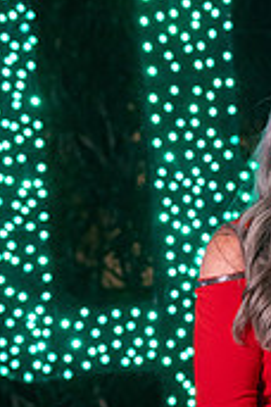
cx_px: 266
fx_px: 1840
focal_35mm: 163
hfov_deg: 8.4
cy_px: 212
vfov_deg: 12.6
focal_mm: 62
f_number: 4
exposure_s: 1/160
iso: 3200
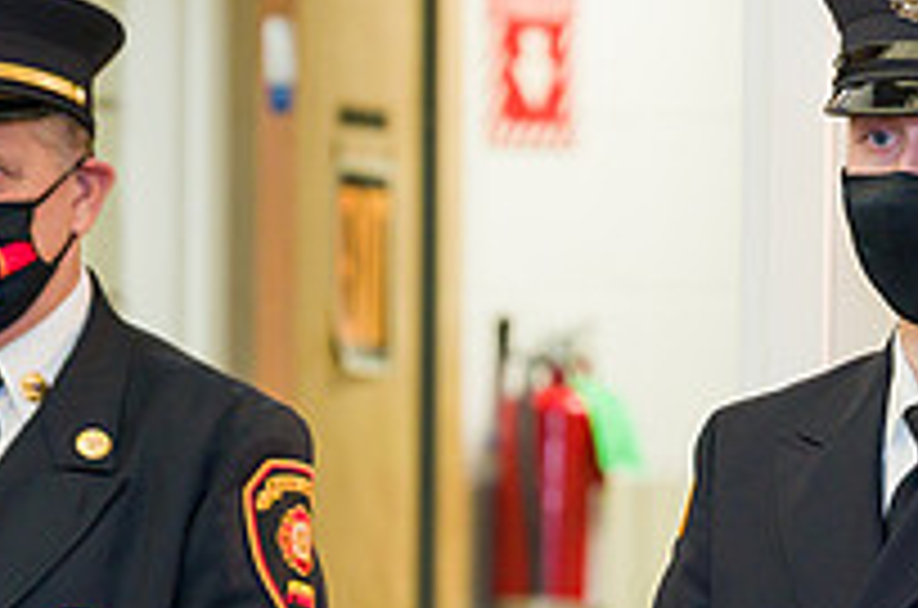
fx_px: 13051
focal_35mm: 513
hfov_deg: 4.0
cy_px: 640
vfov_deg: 2.7
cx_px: 914
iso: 1600
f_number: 4
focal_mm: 180
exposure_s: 1/200
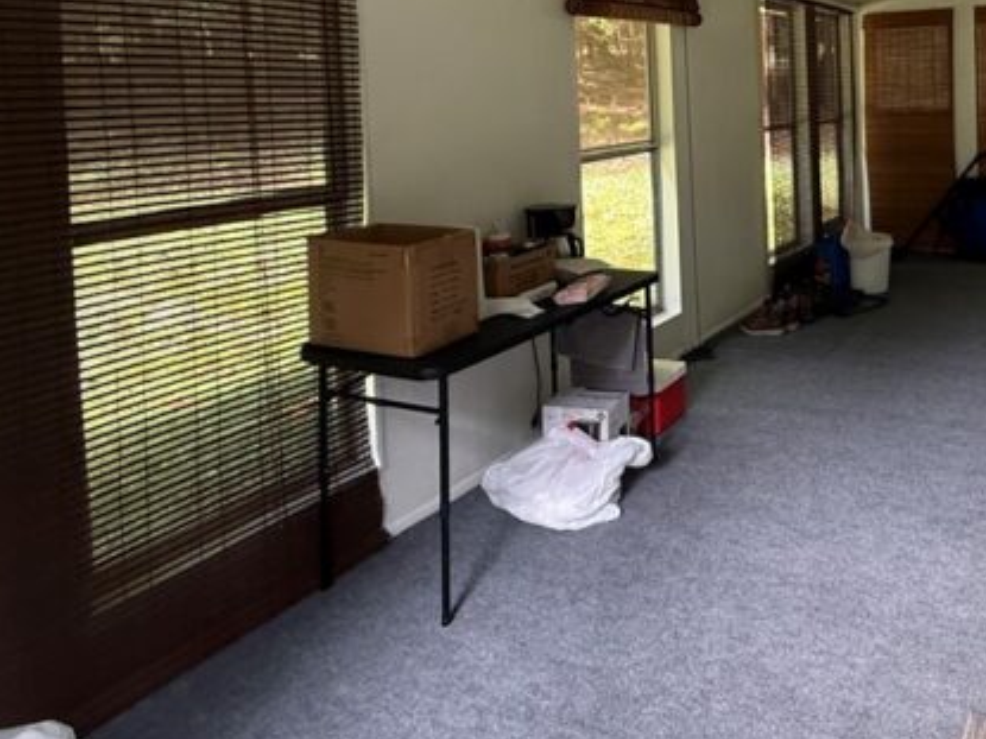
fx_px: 769
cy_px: 95
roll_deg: +0.5
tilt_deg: +1.0
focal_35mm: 27
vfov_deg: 47.0
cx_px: 891
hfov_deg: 56.3
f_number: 2.2
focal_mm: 2.22
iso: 320
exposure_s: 1/99
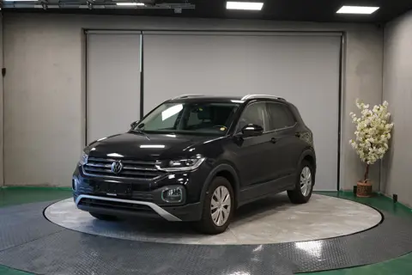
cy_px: 138
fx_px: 561
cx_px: 206
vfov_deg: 27.5
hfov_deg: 40.3
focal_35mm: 49
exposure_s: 1/160
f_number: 4.5
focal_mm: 49
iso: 2500
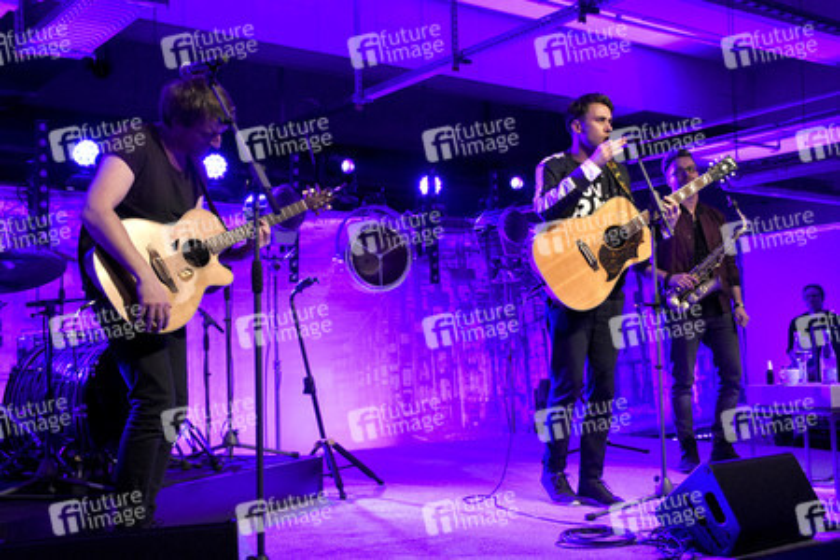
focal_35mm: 45
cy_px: 280
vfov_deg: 29.9
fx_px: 1050
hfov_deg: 43.6
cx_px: 420
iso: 3200
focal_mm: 30
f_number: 6.3
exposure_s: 1/100
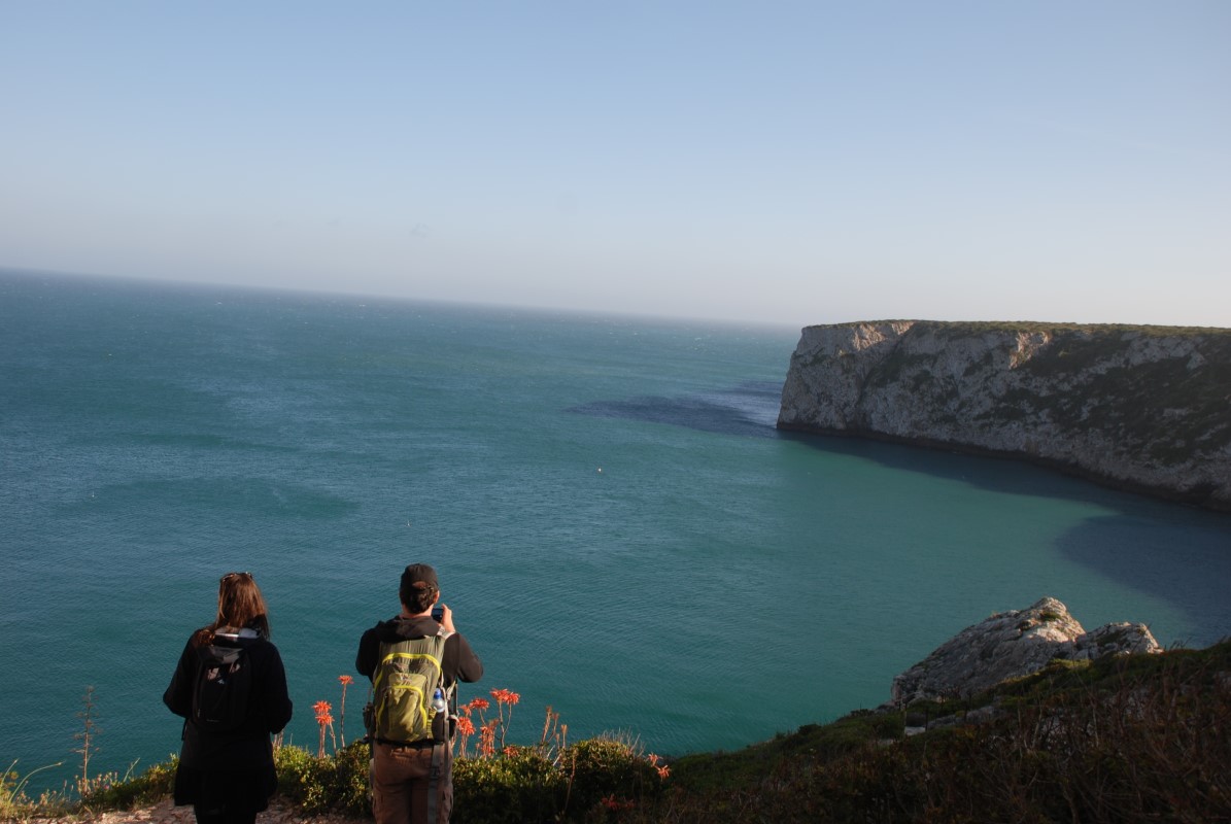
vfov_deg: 40.1
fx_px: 1130
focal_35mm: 33
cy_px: 412
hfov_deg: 57.2
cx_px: 616
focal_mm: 22
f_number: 5.6
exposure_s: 1/125
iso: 100
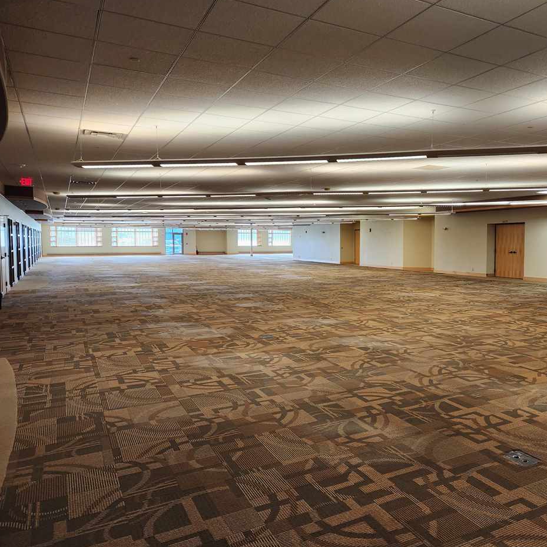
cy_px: 266
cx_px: 367
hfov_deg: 56.0
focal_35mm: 28
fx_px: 501
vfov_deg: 57.3
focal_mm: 5.4
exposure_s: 1/120
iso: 200
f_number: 1.8
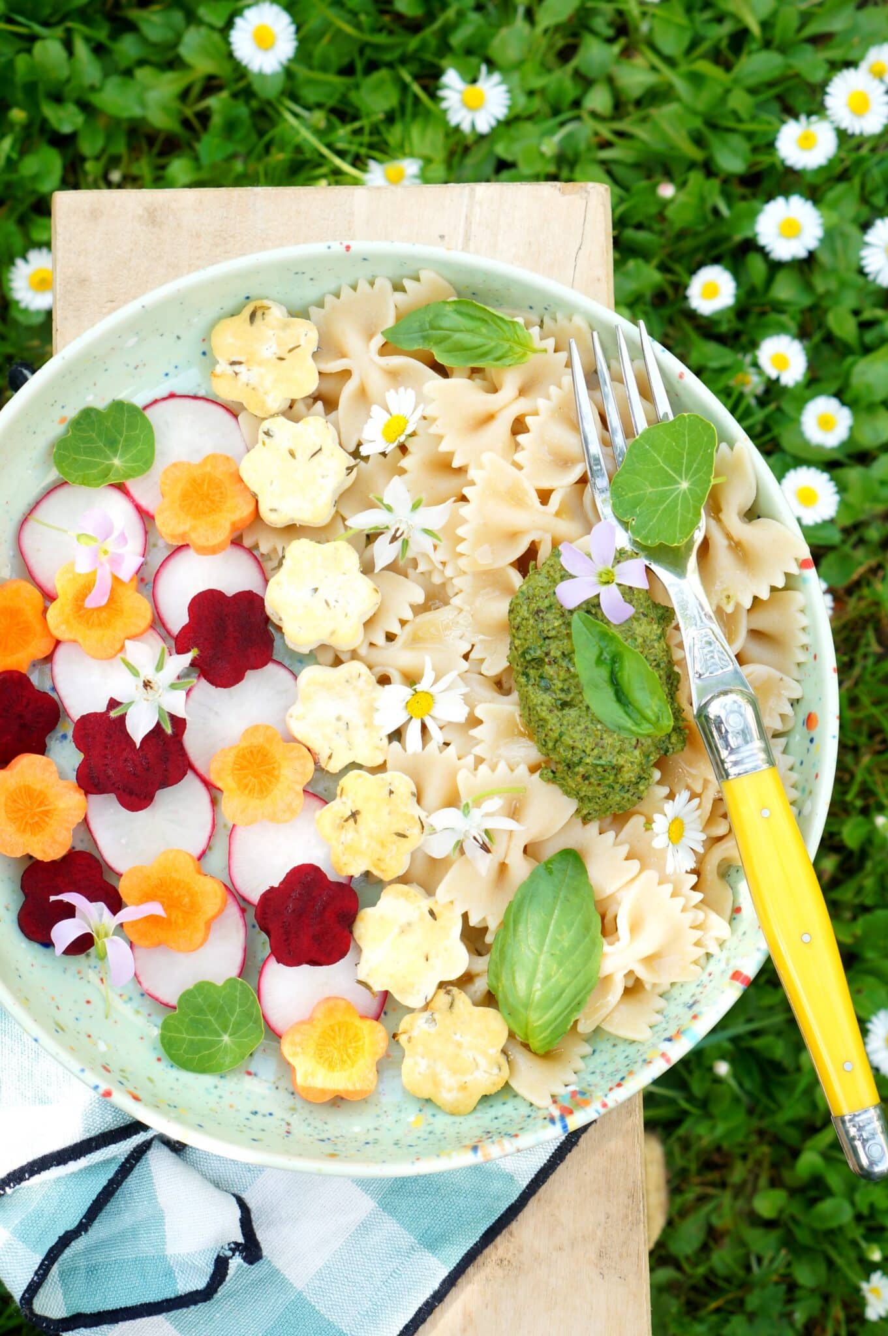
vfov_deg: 37.9
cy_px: 668
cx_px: 444
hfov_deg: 25.7
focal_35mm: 52
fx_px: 1947
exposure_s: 1/60
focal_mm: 35
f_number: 6.3
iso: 200
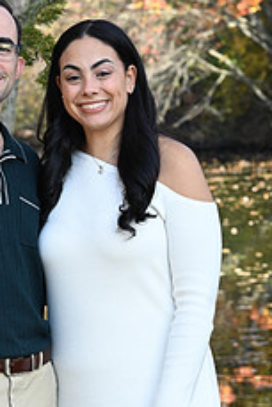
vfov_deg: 9.5
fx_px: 2433
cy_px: 384
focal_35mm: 215
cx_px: 36
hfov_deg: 6.4
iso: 320
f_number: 7.1
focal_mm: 85
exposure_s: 1/160
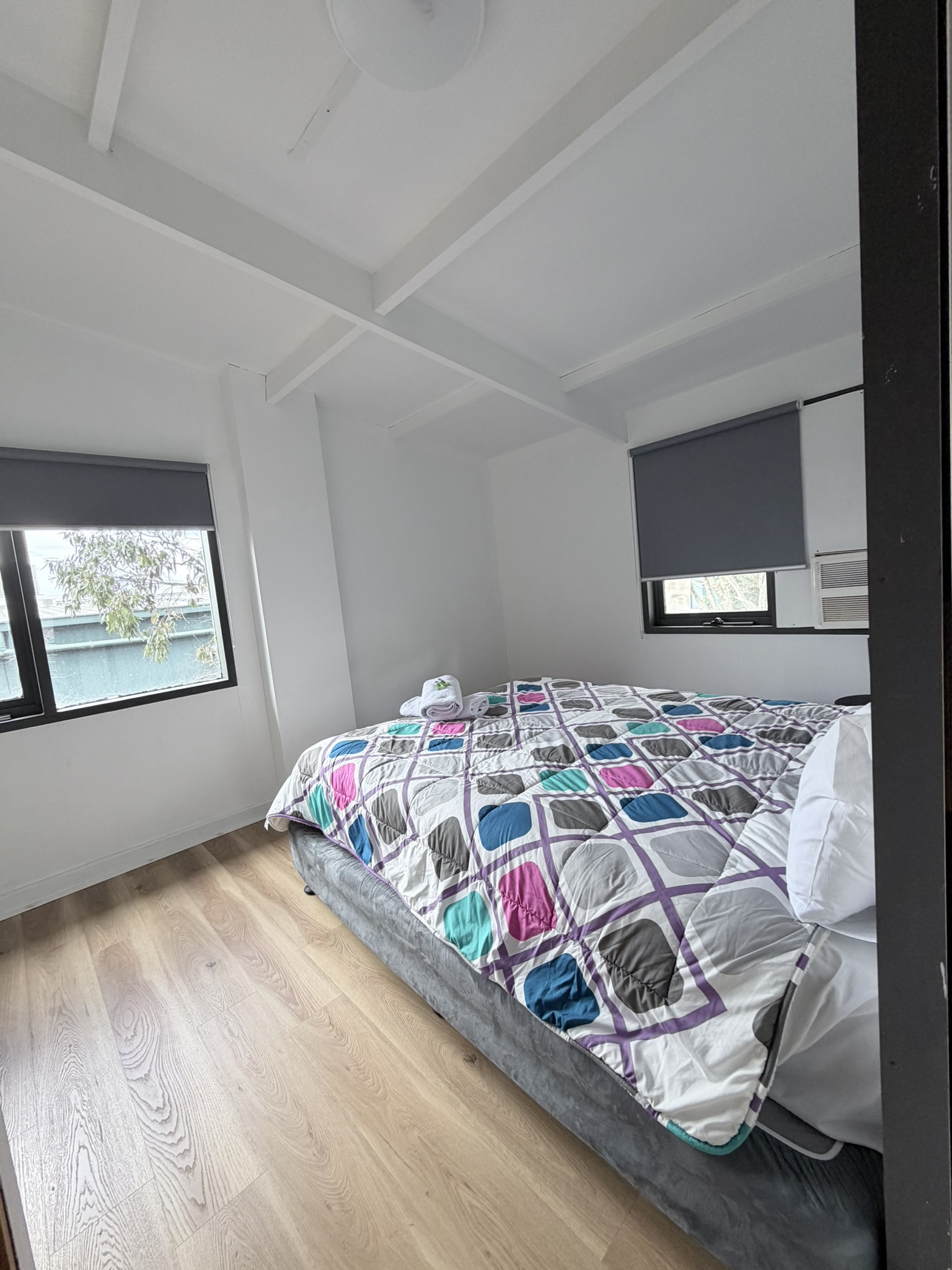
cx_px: 476
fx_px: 513
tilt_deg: -5.2
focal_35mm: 14
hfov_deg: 85.7
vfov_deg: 102.1
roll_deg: +5.5
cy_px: 635
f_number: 2.2
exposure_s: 1/121
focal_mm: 2.22
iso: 125
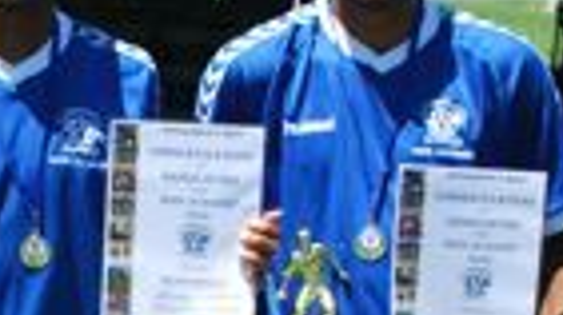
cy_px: 387
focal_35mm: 143
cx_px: 78
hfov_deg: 14.9
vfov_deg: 8.4
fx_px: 2133
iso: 100
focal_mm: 20
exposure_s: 1/160
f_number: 6.3
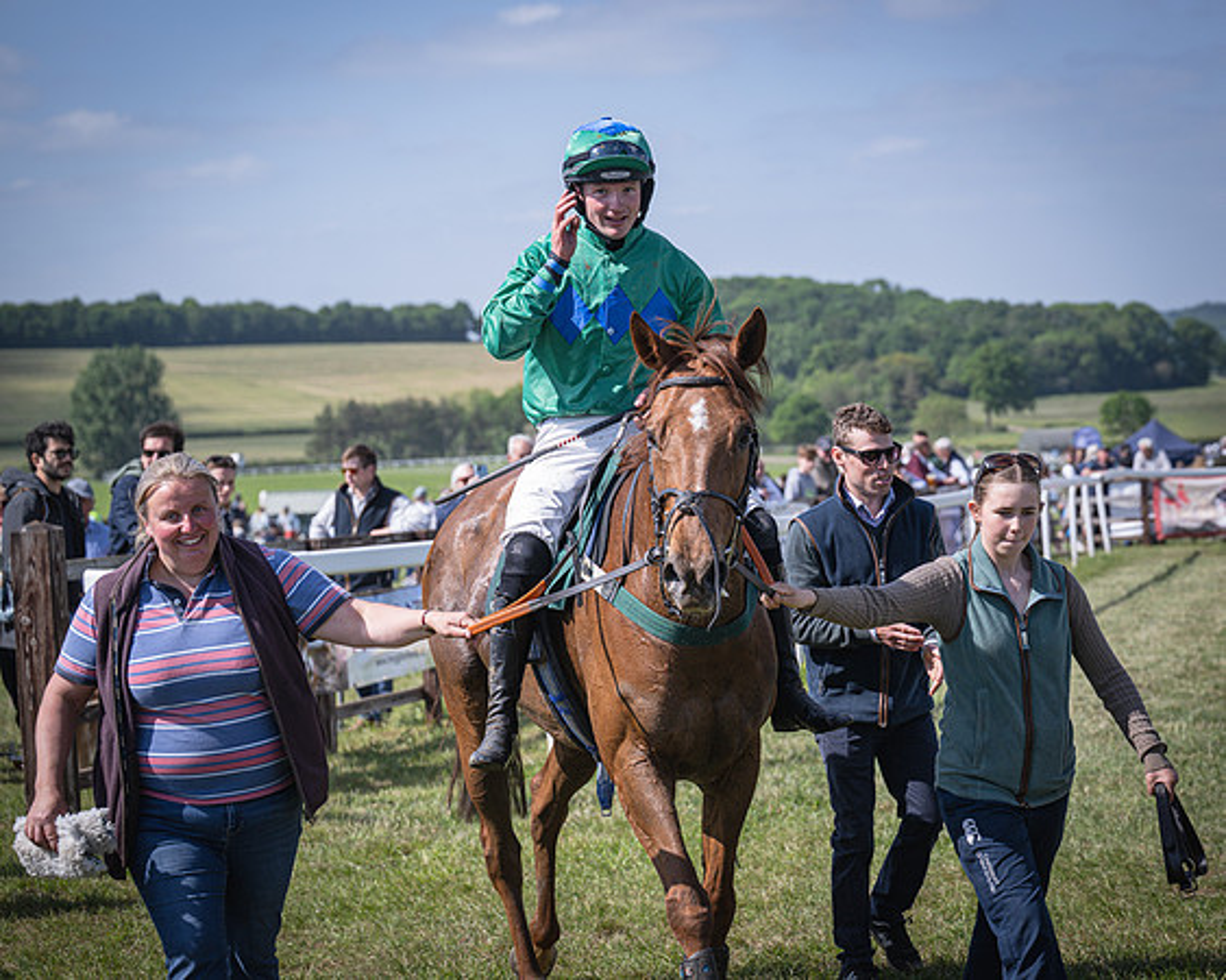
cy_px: 455
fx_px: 3063
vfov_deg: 18.2
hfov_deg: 22.6
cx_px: 788
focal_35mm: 84
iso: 200
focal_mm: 70
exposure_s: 1/1600
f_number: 4
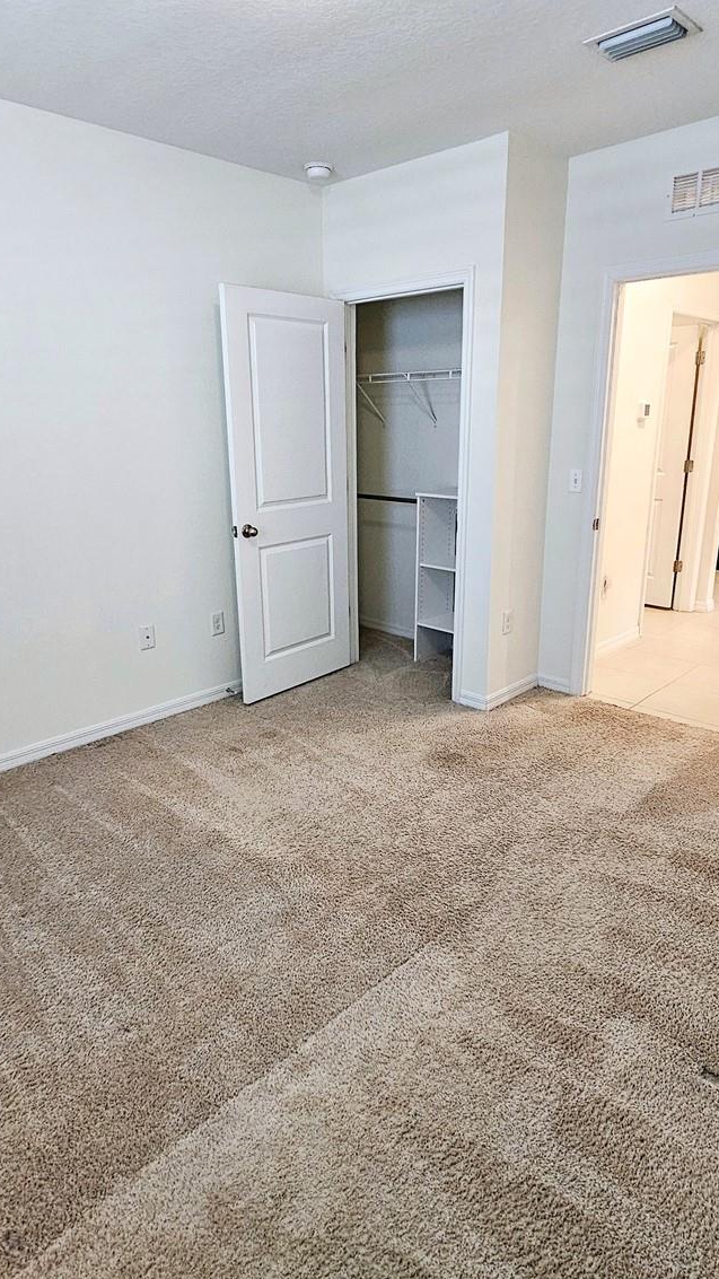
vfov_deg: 86.6
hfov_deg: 55.9
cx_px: 365
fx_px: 678
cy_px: 623
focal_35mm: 20
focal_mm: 2.2
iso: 250
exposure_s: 1/60.2
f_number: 2.2
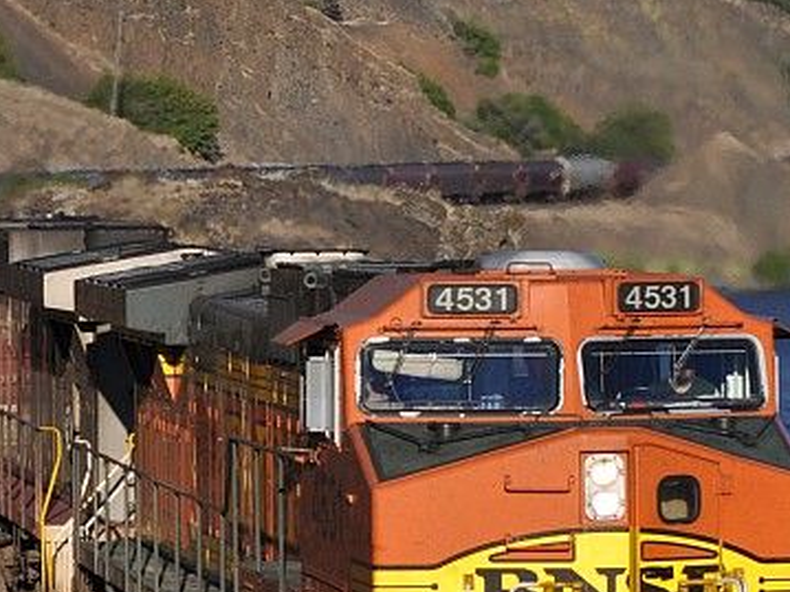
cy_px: 385
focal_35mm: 226
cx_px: 299
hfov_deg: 8.7
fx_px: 5164
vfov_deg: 6.6
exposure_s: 1/400
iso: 200
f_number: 10
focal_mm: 55
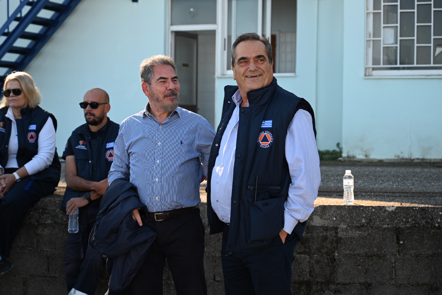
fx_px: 859
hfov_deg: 28.8
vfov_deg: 19.5
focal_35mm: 70
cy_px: 148
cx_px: 221
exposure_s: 1/400
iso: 200
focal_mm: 70
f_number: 4.5
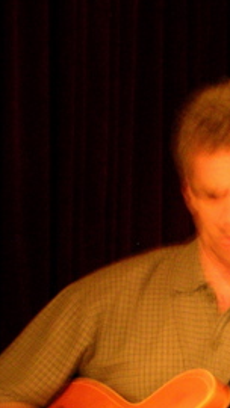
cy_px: 371
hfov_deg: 7.8
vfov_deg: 13.7
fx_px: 1679
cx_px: 228
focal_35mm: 155
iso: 200
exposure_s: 1.5
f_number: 3.7
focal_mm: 10.9
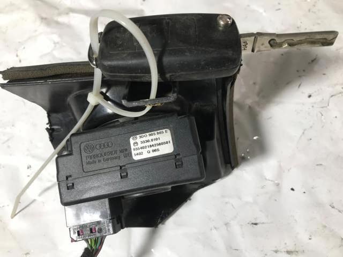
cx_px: 172
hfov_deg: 63.5
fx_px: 277
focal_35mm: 28
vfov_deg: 49.7
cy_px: 128
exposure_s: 1/100
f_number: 1.8
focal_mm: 3.99
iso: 25
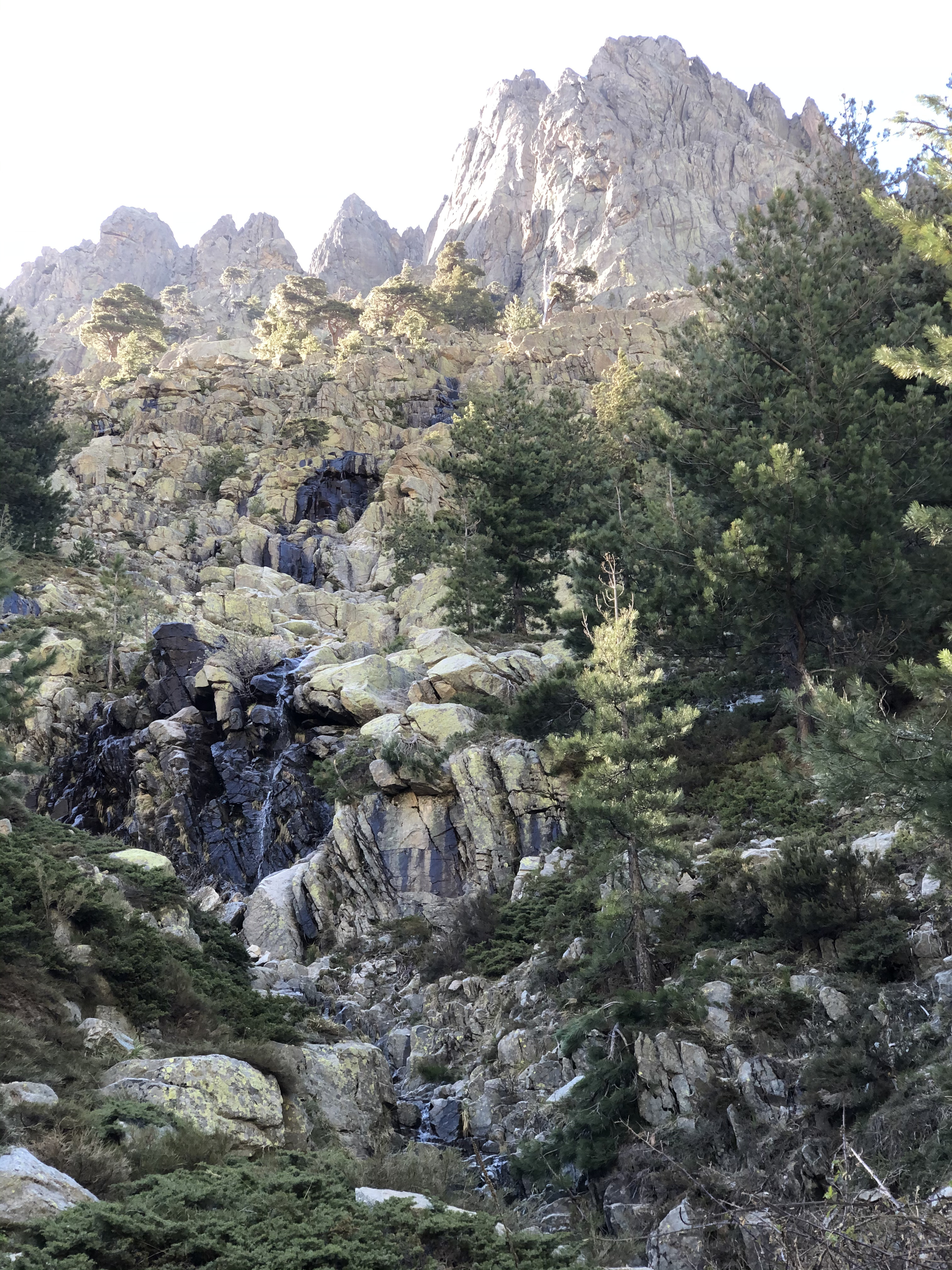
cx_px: 476
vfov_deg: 36.8
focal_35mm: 52
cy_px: 635
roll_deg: +2.0
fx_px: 1907
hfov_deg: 28.0
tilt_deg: +27.1
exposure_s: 1/60
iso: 16
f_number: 2.4
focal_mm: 6
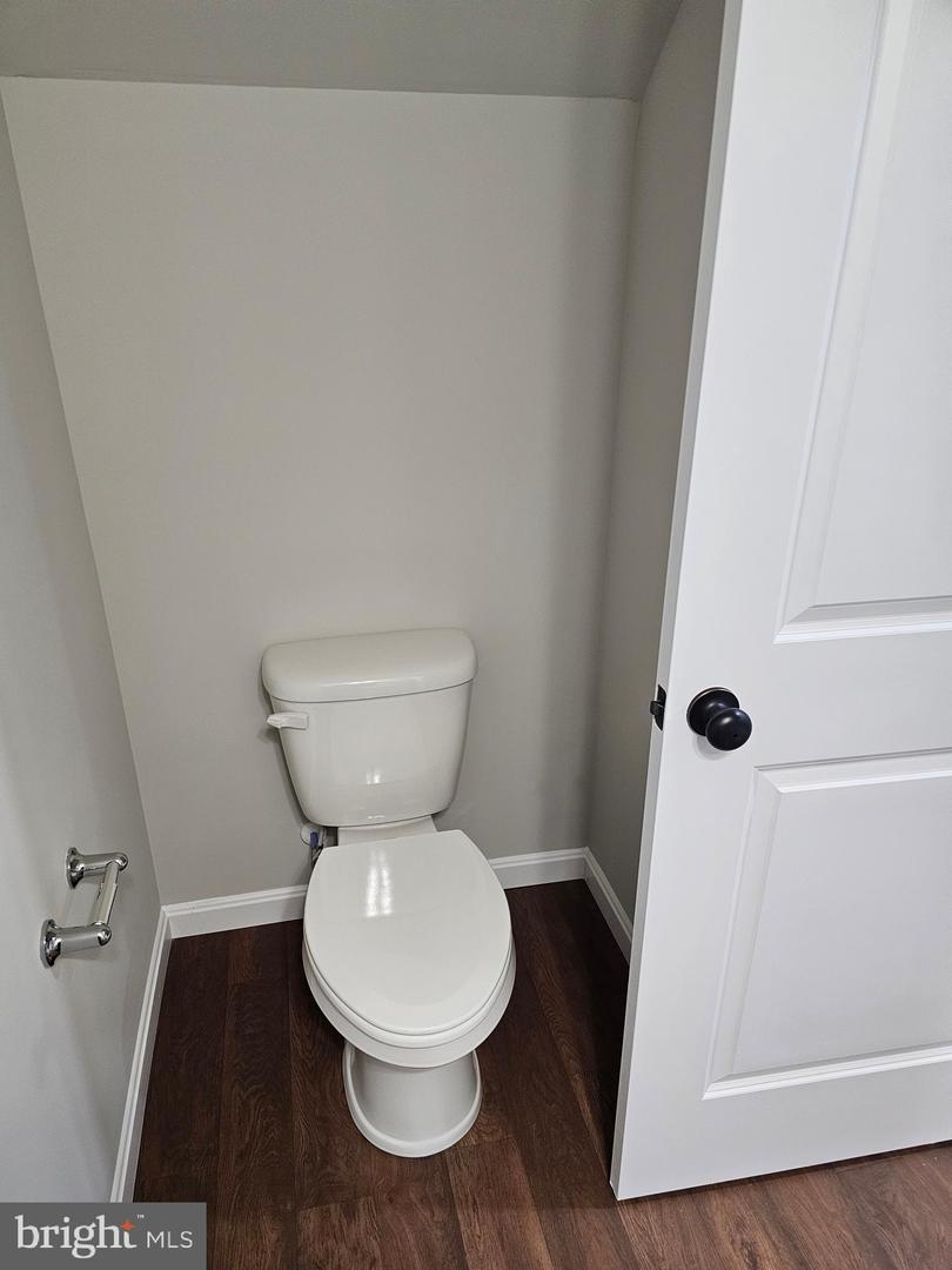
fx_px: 843
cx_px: 476
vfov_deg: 73.9
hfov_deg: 58.9
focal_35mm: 23
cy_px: 635
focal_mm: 6.3
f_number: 1.7
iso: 400
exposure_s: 1/120
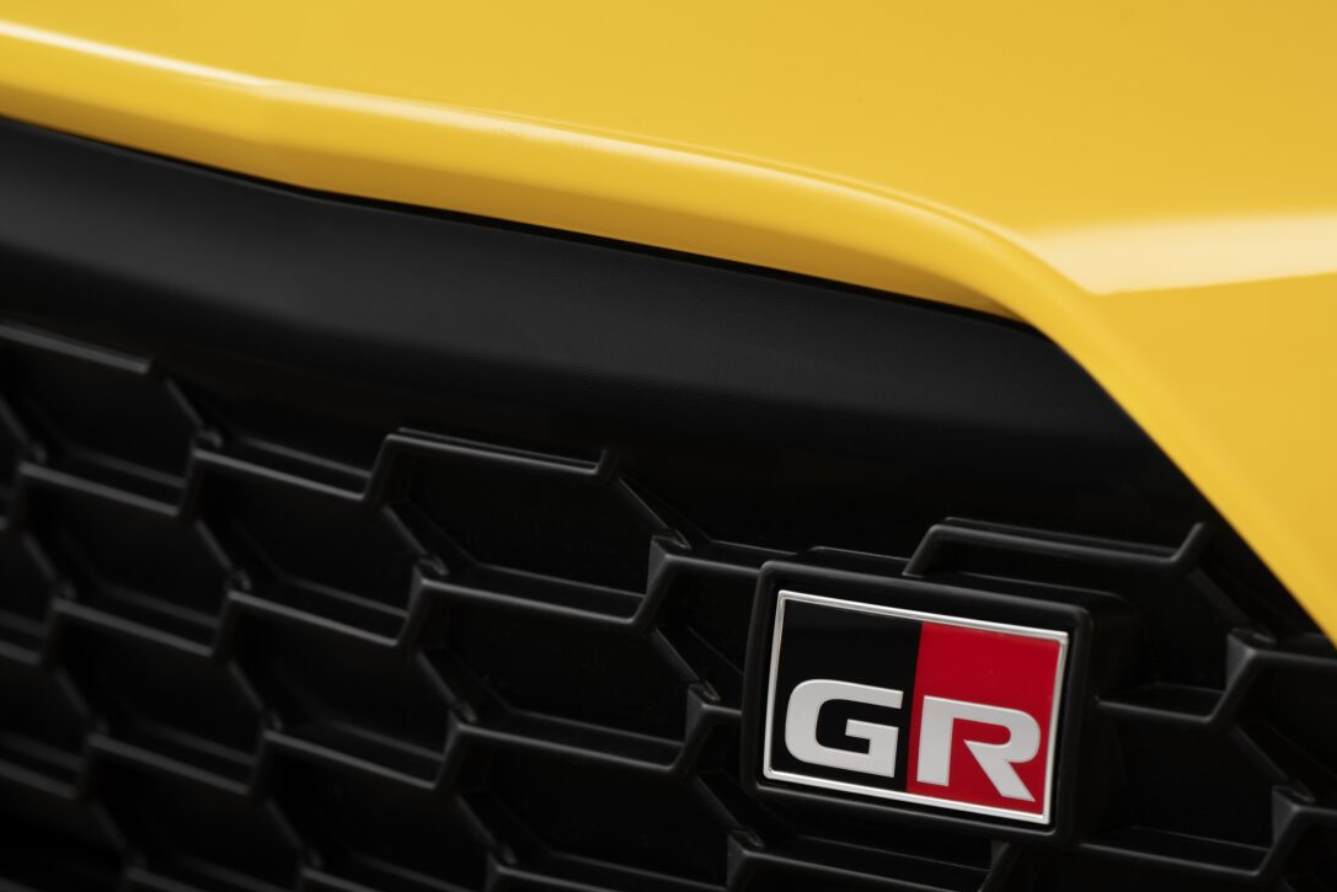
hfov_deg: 7.5
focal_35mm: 276
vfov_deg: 5.0
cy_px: 613
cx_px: 911
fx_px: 10251
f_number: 8
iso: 100
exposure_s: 4
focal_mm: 200
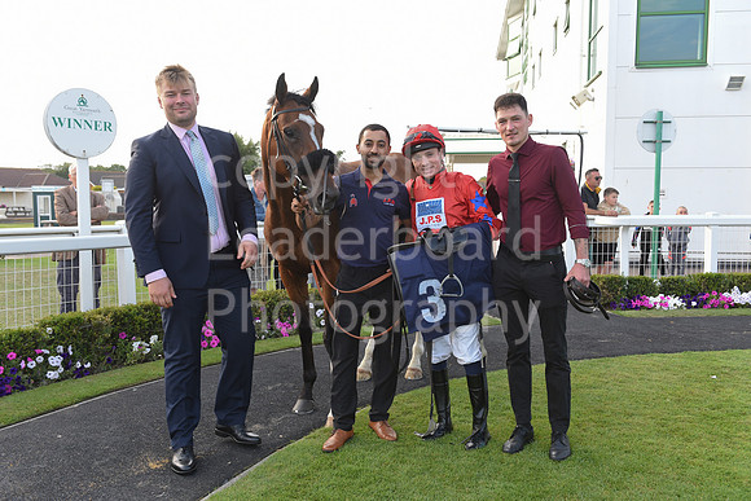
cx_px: 376
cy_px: 250
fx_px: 730
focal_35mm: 35
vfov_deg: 37.9
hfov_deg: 54.4
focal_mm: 35
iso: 500
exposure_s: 1/160
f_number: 5.6
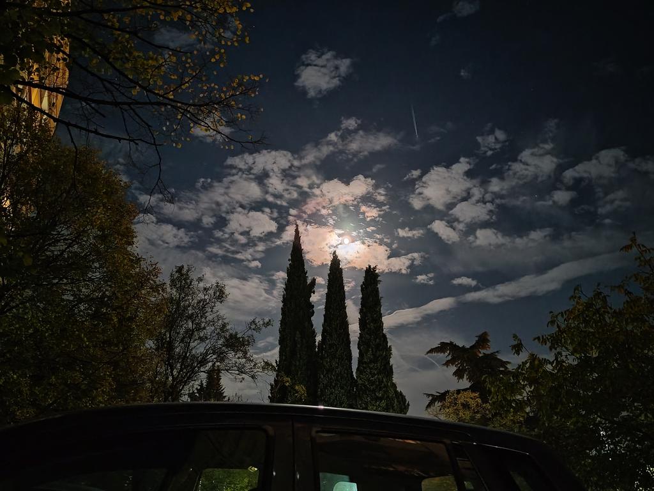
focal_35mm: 27
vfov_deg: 51.4
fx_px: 510
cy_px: 246
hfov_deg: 65.3
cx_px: 327
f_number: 1.9
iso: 12800
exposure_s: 1/6
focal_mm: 6.12
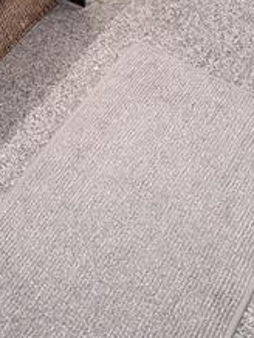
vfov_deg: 26.0
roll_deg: +6.6
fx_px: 644
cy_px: -74
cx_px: 56
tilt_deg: -33.5
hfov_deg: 22.0
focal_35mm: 66
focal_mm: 6.76
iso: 500
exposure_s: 1/50
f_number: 1.78
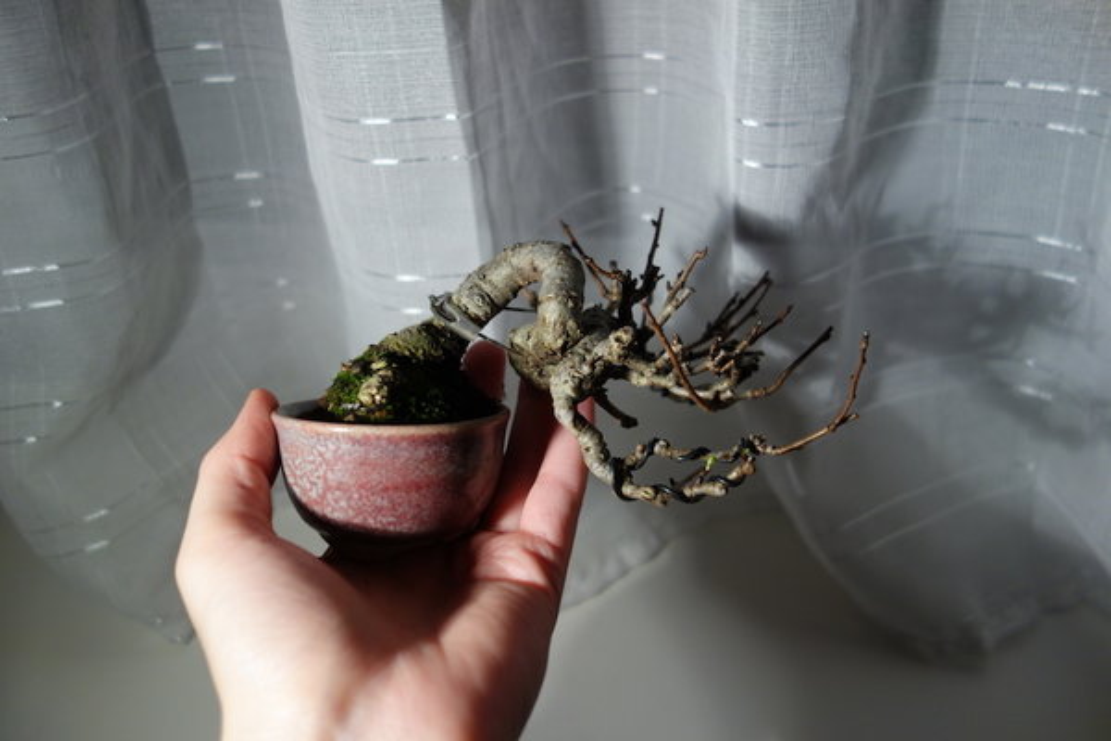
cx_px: 556
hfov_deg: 65.5
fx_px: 864
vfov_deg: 46.4
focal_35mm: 28
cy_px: 370
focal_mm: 10.4
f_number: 1.8
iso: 125
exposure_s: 1/100
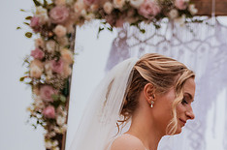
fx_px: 554
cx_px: 280
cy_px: 156
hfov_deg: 21.3
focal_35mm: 88
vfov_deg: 15.1
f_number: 1.4
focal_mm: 35
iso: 500
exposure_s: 1/4000
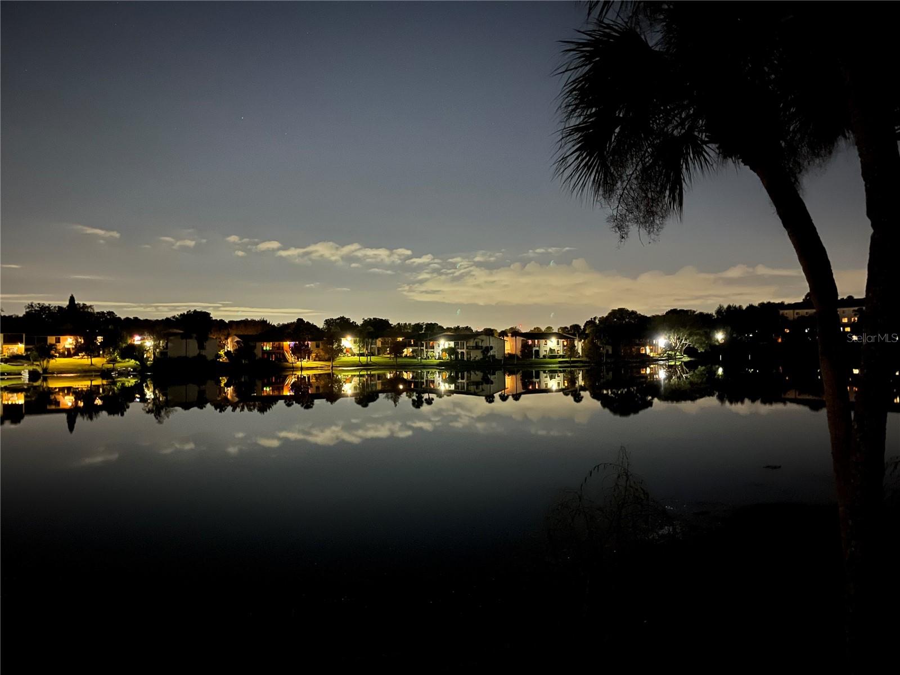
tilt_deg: +0.7
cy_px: 338
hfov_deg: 67.3
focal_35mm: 26
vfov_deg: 53.1
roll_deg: +1.0
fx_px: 676
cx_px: 450
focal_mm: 5.1
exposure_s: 1/2
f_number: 1.6
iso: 1600
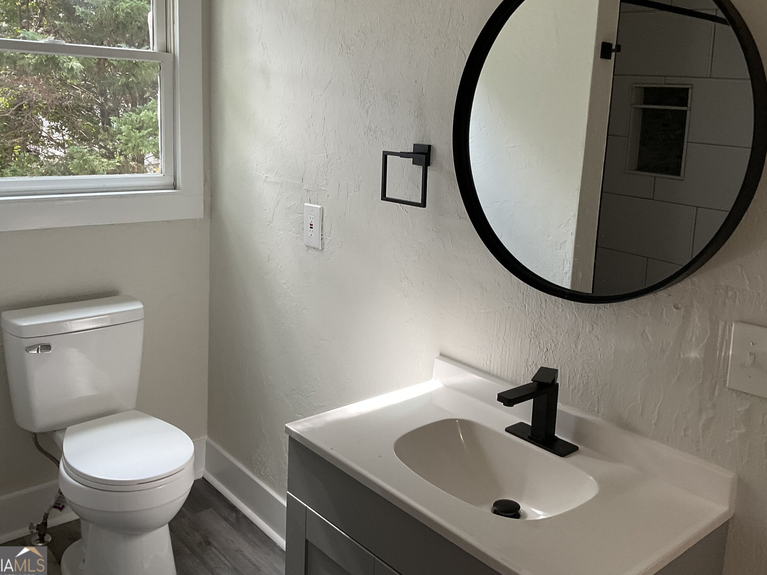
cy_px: 243
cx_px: 396
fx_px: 753
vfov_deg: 41.7
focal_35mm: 34
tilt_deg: -11.3
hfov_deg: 53.9
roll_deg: -2.7
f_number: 1.8
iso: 64
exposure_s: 1/122
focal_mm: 3
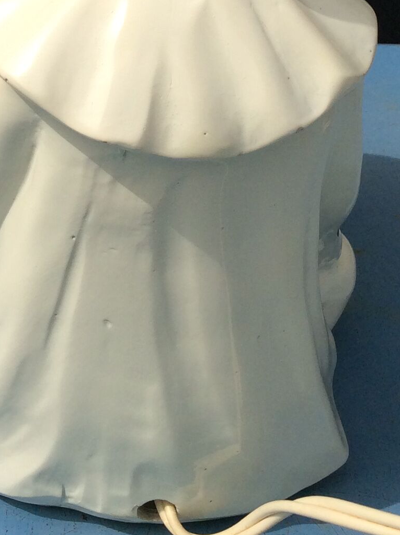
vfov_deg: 23.3
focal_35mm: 81
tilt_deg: -19.8
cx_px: 145
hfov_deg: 18.1
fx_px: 1251
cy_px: 14
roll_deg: -2.4
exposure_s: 1/2488
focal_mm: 3.3
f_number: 2.4
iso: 32
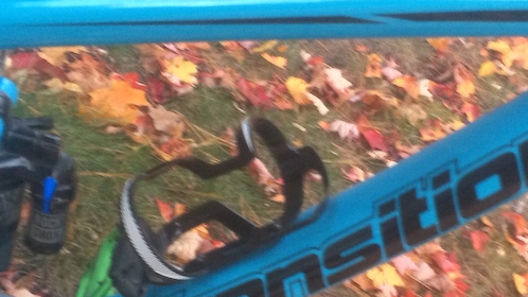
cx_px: 348
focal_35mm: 65
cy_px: 212
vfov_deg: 18.4
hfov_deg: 32.1
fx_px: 910
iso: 200
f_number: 2.2
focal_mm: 4.15
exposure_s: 1/30
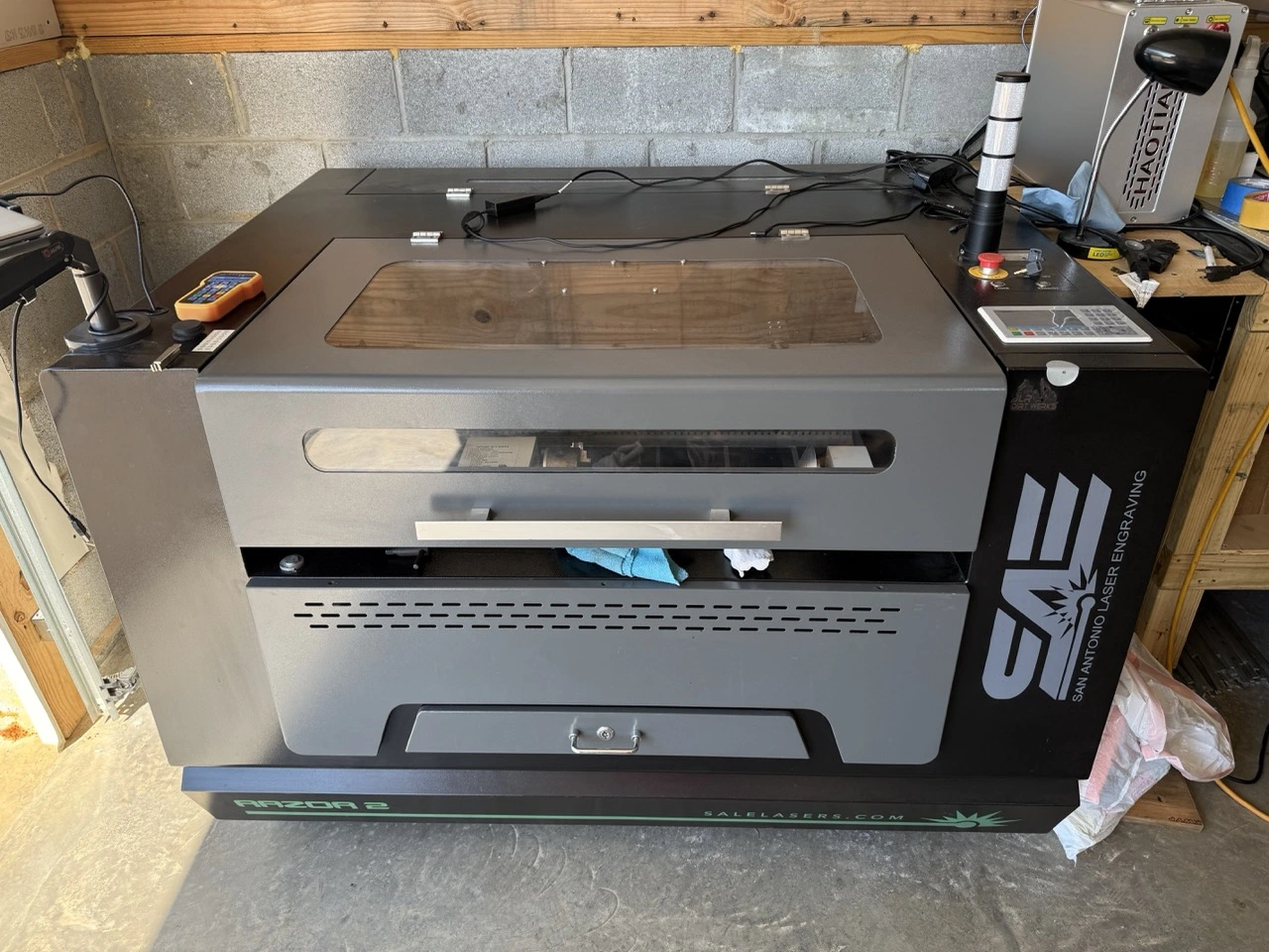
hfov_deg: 71.6
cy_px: 476
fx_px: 880
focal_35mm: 24
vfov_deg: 56.8
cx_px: 634
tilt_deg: -31.6
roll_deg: +1.1
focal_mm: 6.76
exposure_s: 1/299
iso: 80
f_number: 1.78
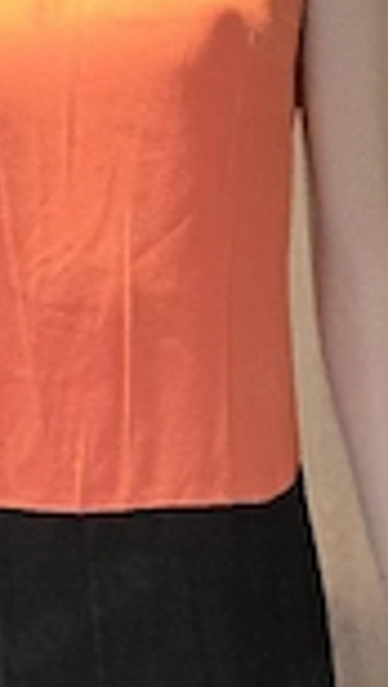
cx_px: 120
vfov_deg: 32.3
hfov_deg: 18.5
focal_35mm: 65
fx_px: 1185
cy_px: 348
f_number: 1.7
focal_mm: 6.3
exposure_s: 1/101
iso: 800
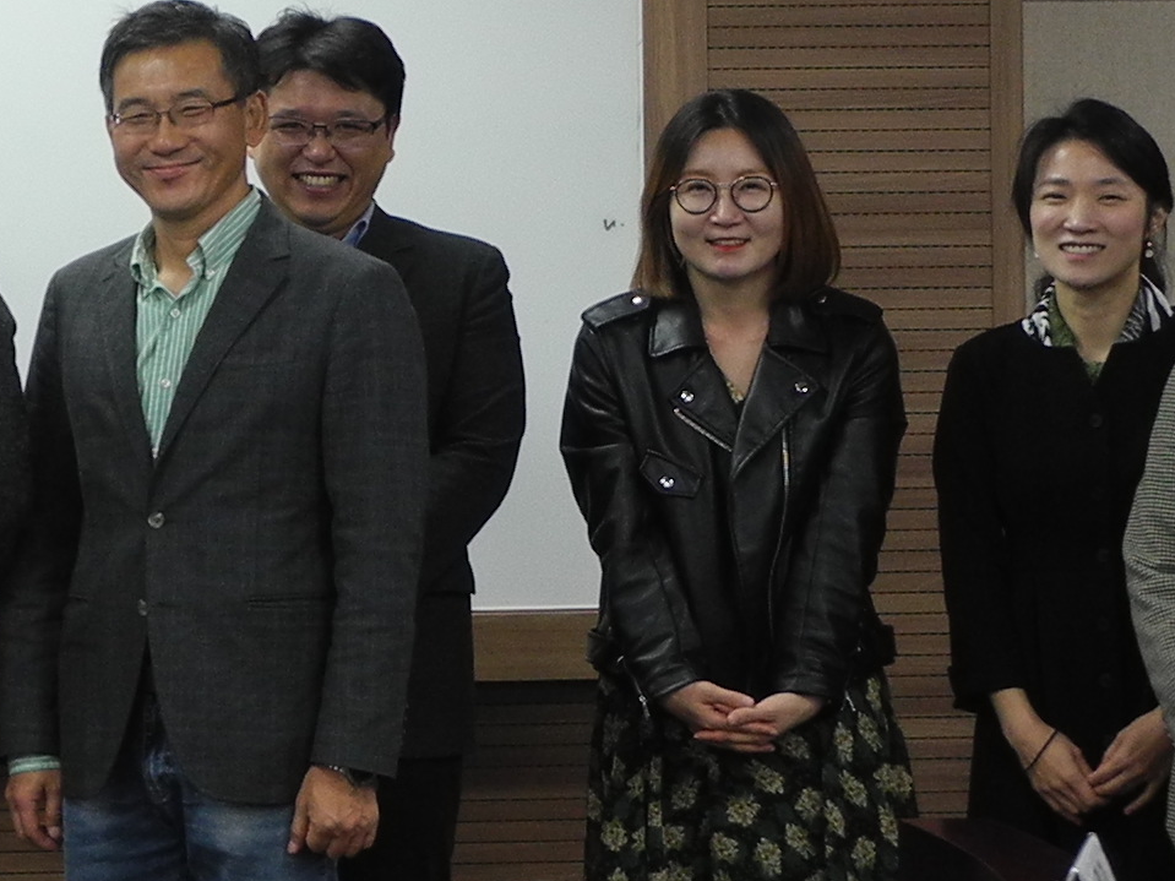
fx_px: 5295
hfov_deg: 12.0
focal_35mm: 156
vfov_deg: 9.5
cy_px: 148
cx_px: -665
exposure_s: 1/30
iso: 130
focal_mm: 8.8
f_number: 3.2
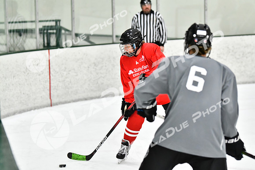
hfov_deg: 11.0
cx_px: 128
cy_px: 85
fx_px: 1328
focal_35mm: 188
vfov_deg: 7.3
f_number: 2.8
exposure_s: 1/1250
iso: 5000
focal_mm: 125
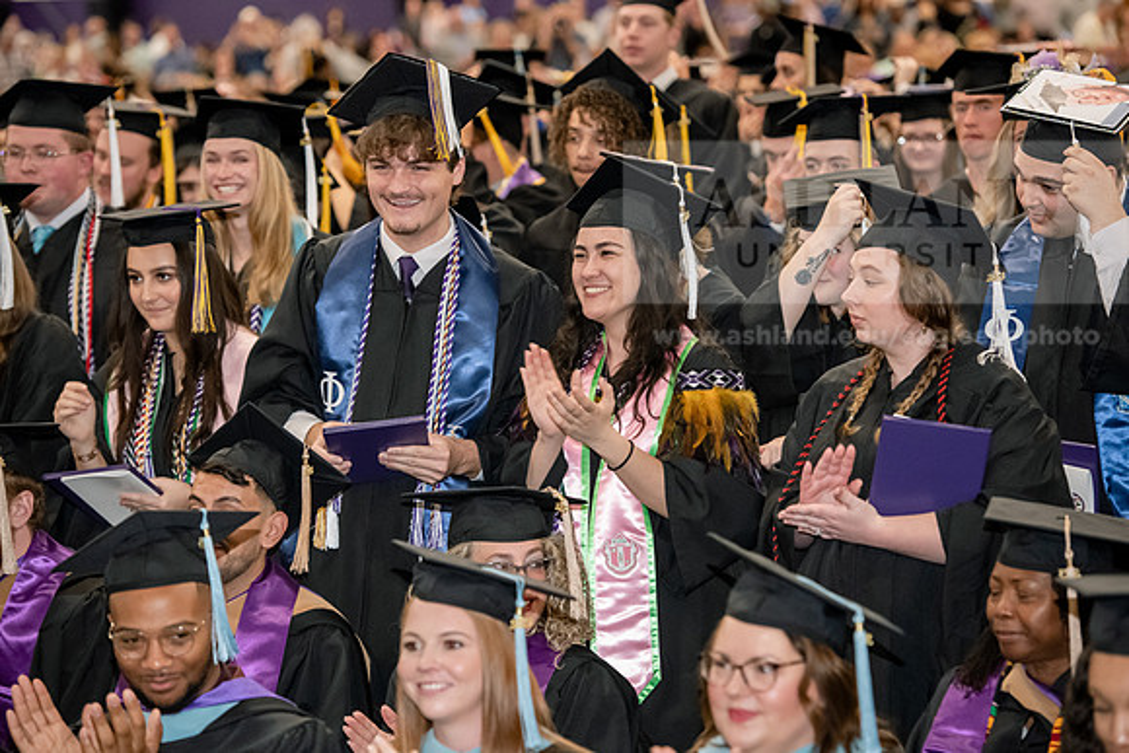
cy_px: 376
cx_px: 564
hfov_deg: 16.4
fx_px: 3921
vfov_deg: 11.0
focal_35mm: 125
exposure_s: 1/200
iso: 4000
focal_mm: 125
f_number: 4
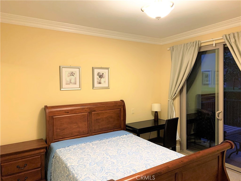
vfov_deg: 53.1
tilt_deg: -2.5
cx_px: 120
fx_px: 181
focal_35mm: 26
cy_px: 90
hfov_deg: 67.3
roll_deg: +0.4
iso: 320
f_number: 1.8
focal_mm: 4.25
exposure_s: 1/60
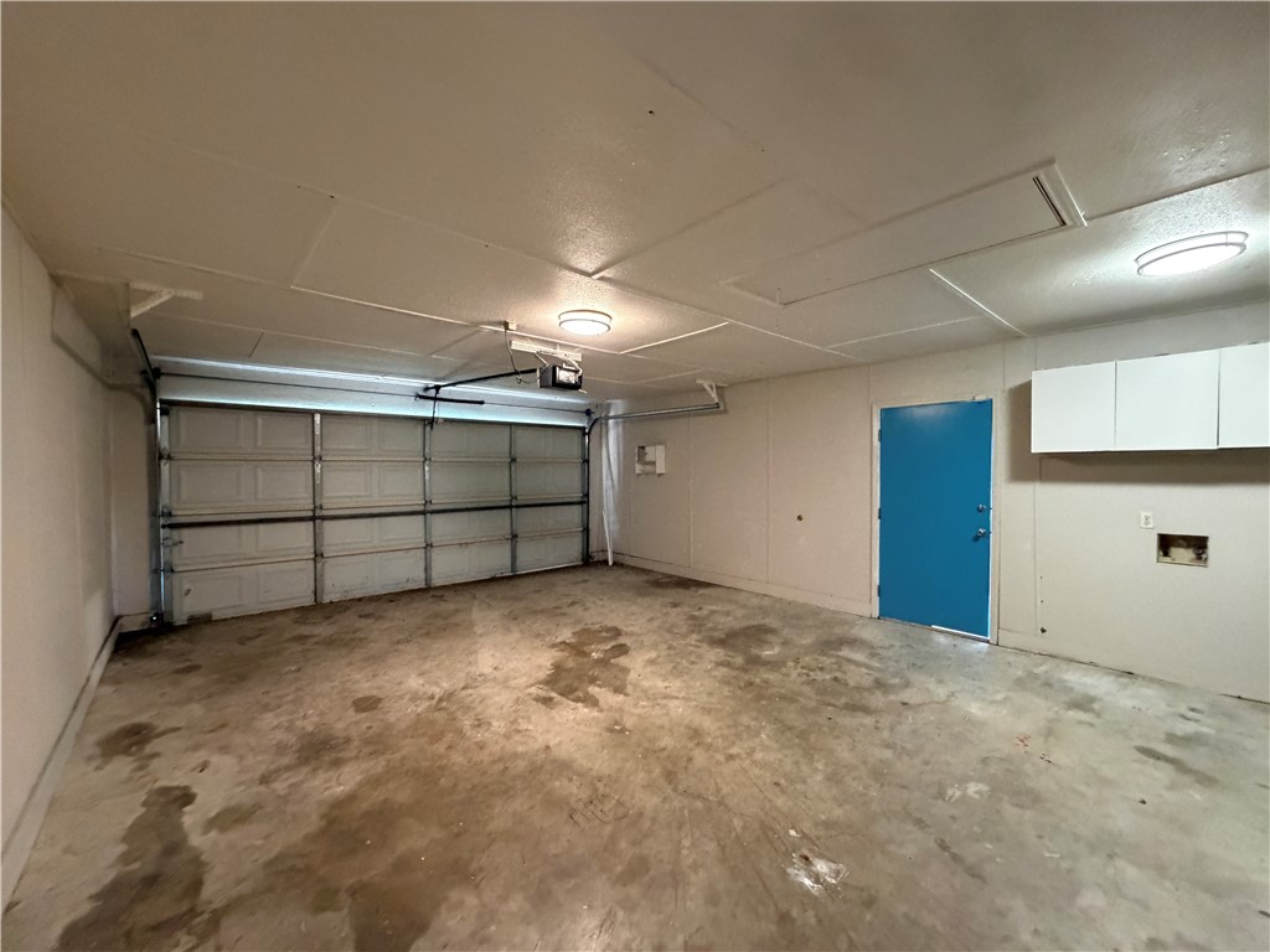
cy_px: 476
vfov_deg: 85.7
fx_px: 514
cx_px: 635
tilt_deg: -0.7
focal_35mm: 14
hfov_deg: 102.1
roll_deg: -0.2
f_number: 2.2
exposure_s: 1/60
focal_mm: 2.22
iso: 800
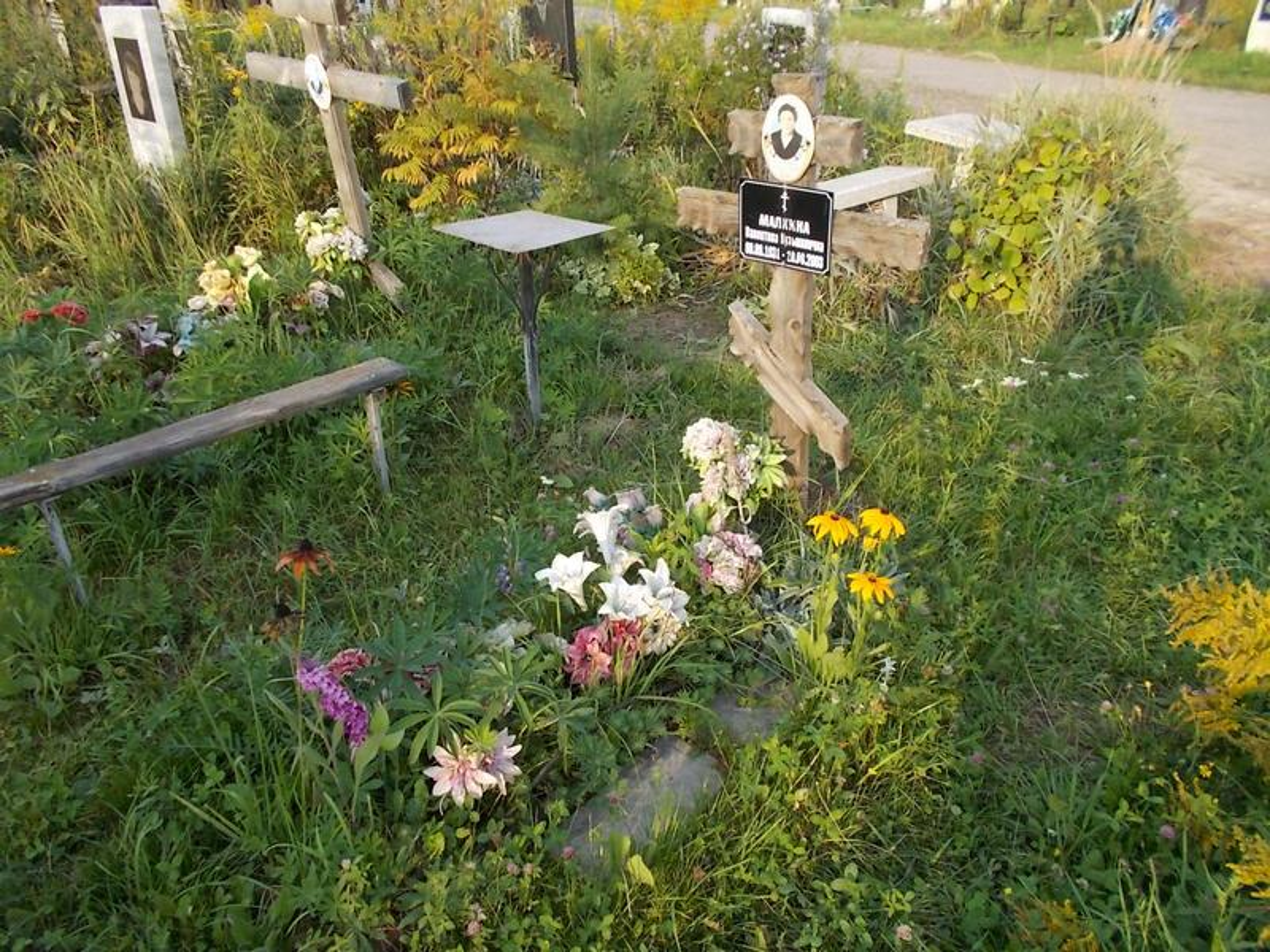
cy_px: 476
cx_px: 635
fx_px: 954
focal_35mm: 26
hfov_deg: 67.3
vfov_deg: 53.1
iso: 80
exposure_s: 1/200
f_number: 3.2
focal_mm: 4.6
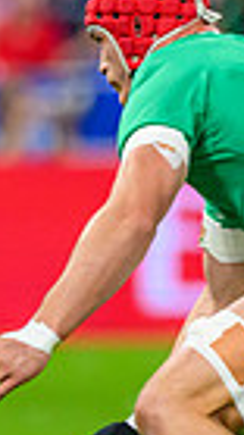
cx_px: -585
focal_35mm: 2317
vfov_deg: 0.9
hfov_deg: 0.5
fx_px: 26699
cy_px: 356
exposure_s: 1/2000
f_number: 4
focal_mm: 400
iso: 3200
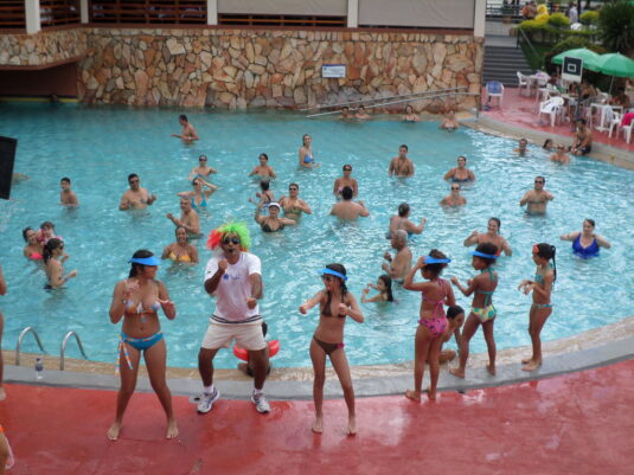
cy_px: 238
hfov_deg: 43.9
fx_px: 787
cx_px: 317
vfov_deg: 33.6
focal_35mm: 43
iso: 80
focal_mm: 7.8
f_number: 3.2
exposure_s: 1/500
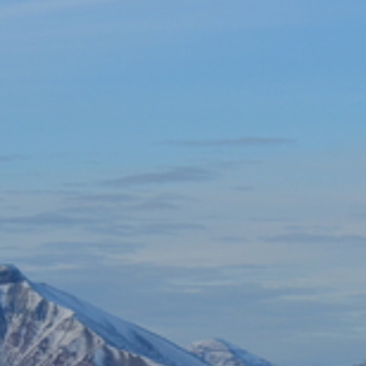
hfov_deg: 5.5
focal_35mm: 318
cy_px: 255
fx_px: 3803
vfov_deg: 5.5
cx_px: 280
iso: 110
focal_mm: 55
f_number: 11
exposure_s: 1/125
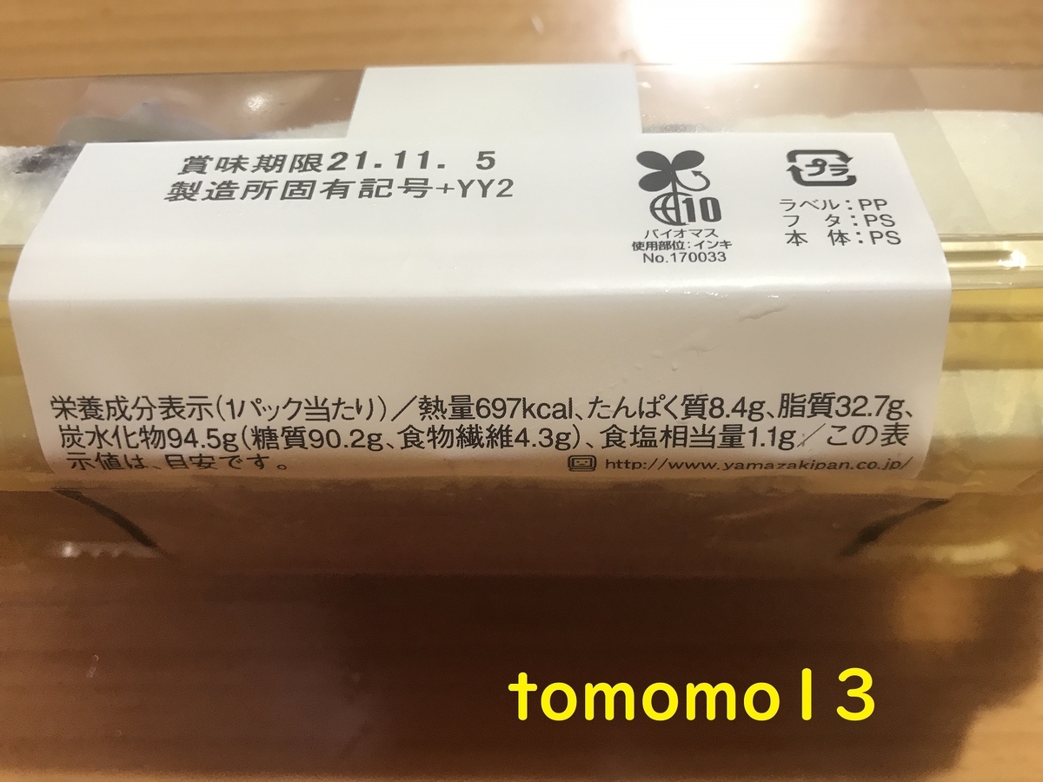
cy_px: 391
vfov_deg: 49.7
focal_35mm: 28
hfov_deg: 63.4
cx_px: 522
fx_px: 844
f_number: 1.8
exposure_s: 1/20
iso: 32
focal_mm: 3.99
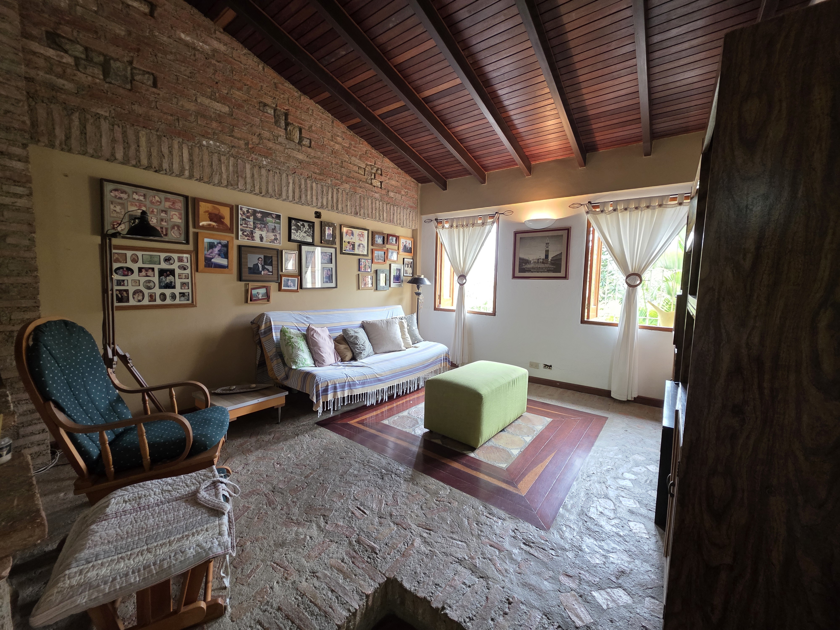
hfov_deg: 106.2
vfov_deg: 89.9
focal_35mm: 13
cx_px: 420
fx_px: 315
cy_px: 315
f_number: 1.9
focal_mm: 2.2
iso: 320
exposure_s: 1/60
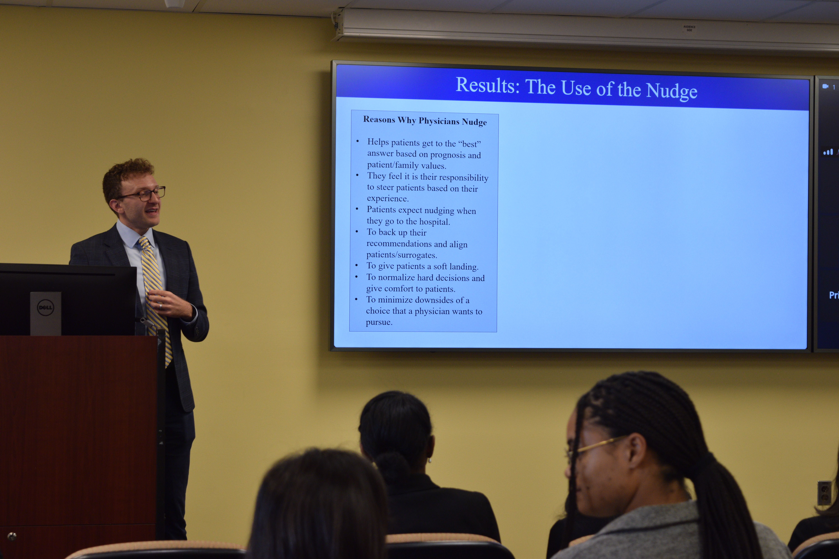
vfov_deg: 16.6
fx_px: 1923
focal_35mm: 82
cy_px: 280
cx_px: 420
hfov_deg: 24.6
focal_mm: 55
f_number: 5.6
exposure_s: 1/50
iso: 400
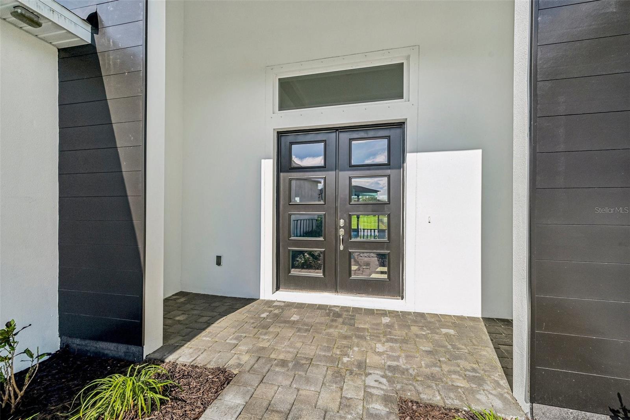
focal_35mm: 14
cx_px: 315
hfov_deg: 104.3
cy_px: 210
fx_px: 245
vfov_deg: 81.2
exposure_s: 1/1250
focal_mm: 14
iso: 400
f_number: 8
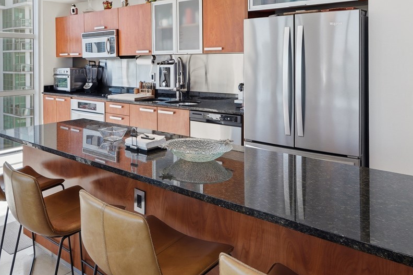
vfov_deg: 41.9
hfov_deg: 60.3
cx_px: 134
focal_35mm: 30
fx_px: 344
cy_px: 59
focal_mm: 14
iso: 100
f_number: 14
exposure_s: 1/8
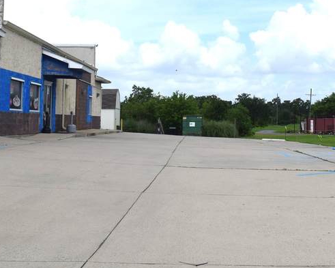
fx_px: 655
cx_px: 208
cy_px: 44
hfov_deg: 28.6
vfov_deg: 22.8
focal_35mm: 66
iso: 200
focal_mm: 18
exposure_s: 1/500
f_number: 11
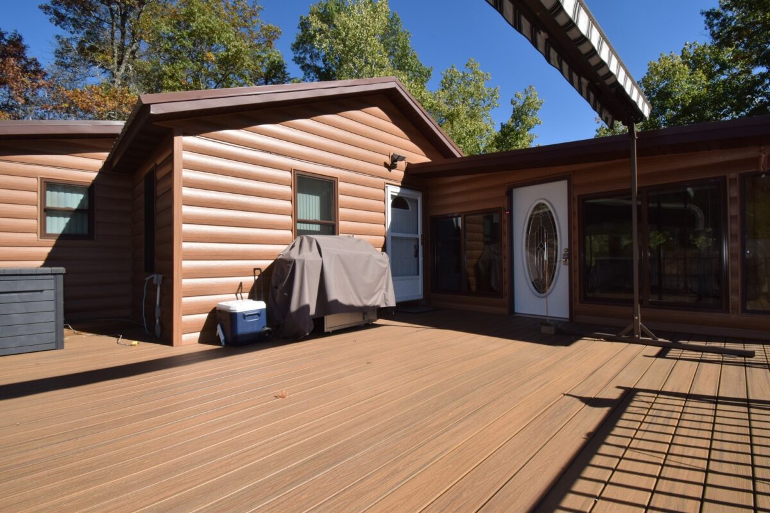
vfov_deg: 77.3
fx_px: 321
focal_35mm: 15
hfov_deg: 100.4
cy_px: 256
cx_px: 385
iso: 320
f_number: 20
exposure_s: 1/200
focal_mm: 10
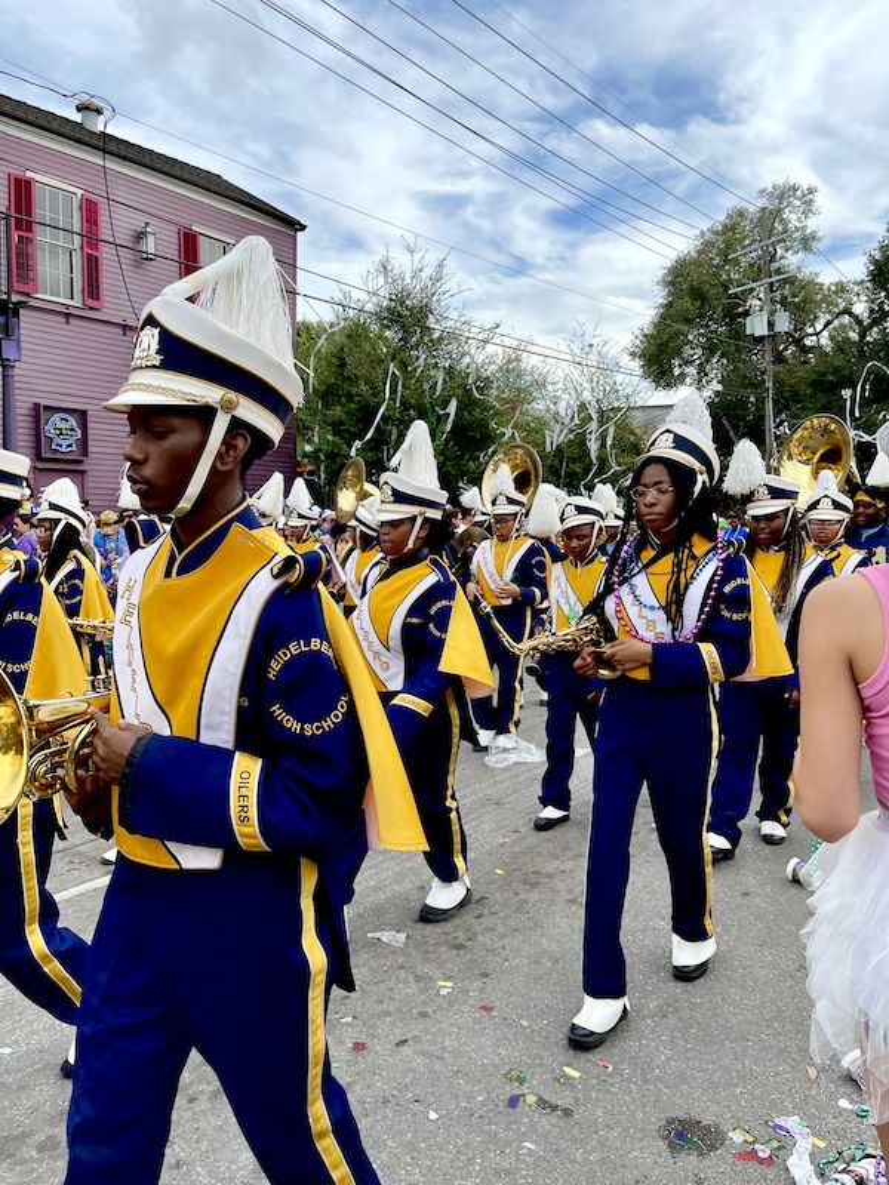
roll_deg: -1.9
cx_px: 444
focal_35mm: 25
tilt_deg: -4.3
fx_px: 856
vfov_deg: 69.4
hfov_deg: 54.9
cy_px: 592
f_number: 1.6
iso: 32
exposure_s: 1/1403
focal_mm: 5.1
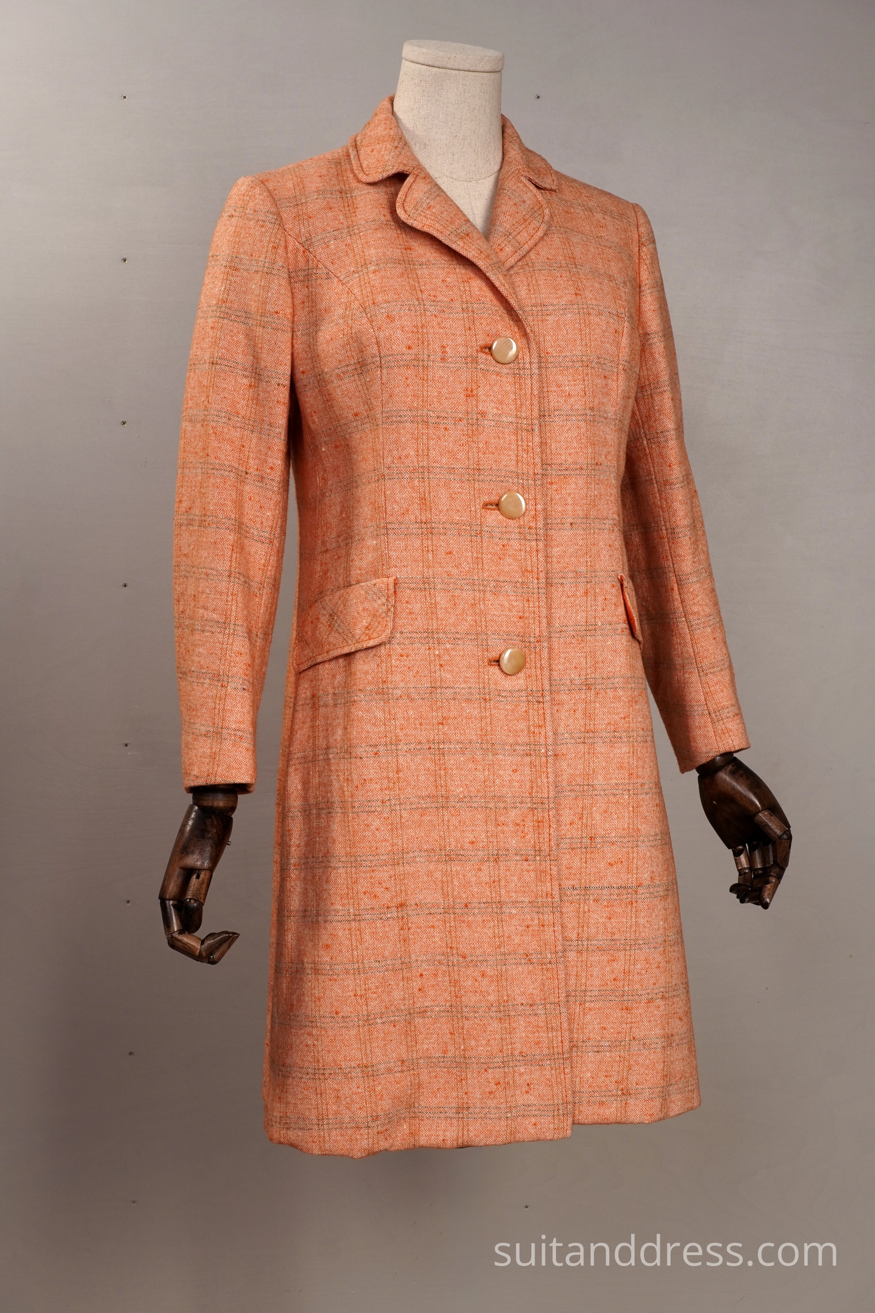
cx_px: 438
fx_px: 1750
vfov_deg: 41.1
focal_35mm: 48
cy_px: 656
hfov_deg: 28.1
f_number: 8
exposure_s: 1/25
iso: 250
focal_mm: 32
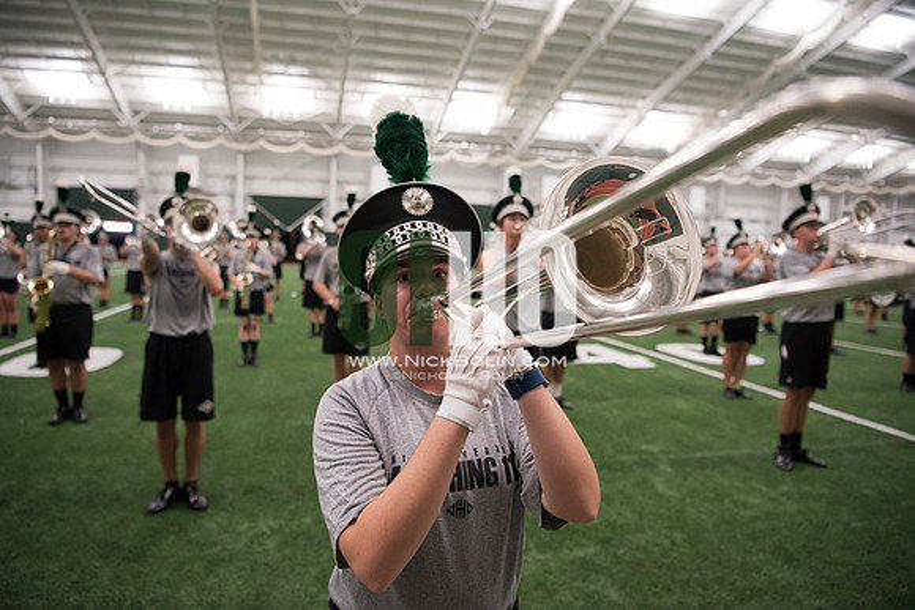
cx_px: 458
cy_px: 305
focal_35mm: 24
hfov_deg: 73.7
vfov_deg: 53.2
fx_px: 610
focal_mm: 24
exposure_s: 1/200
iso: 3200
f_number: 3.2
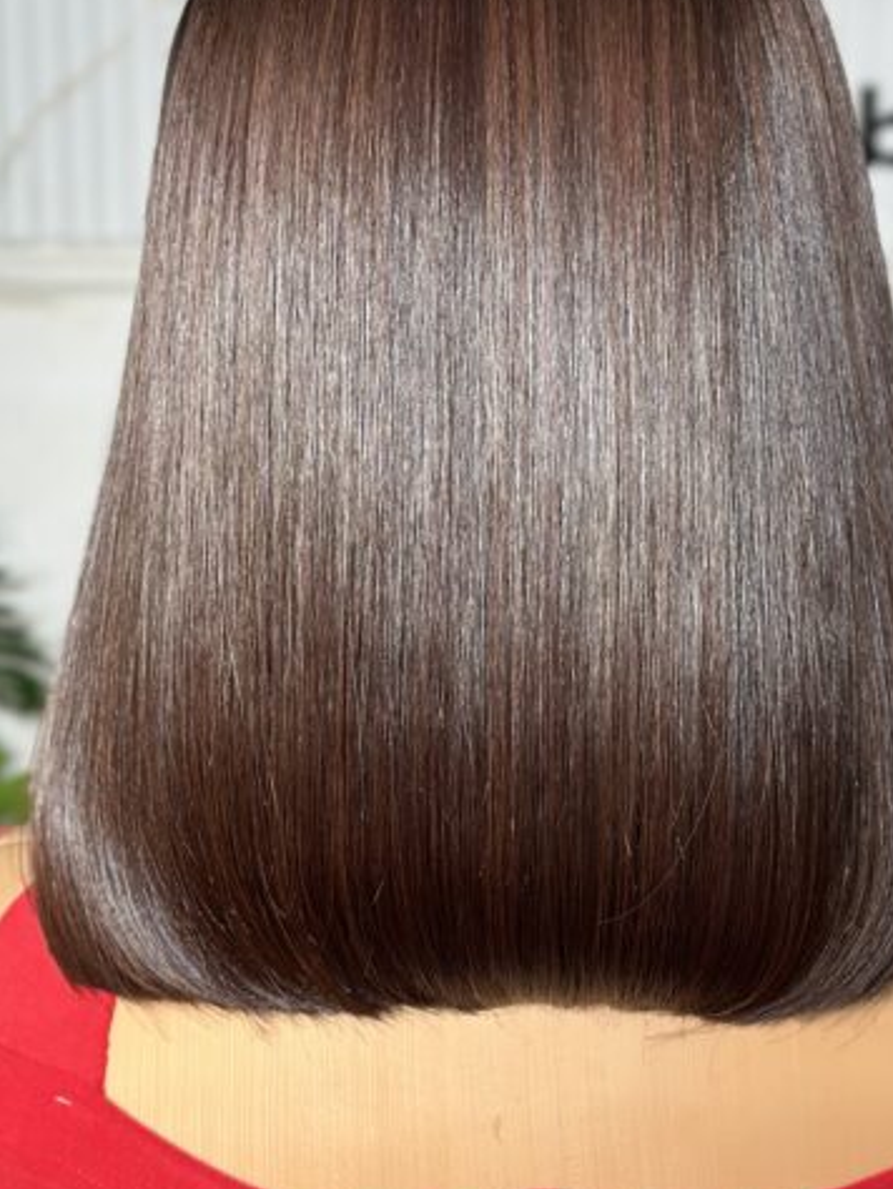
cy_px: 344
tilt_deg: -7.8
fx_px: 2784
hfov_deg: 18.2
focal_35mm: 81
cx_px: 509
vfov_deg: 23.9
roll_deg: -0.5
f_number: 1.78
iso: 80
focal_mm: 6.86
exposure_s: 1/202
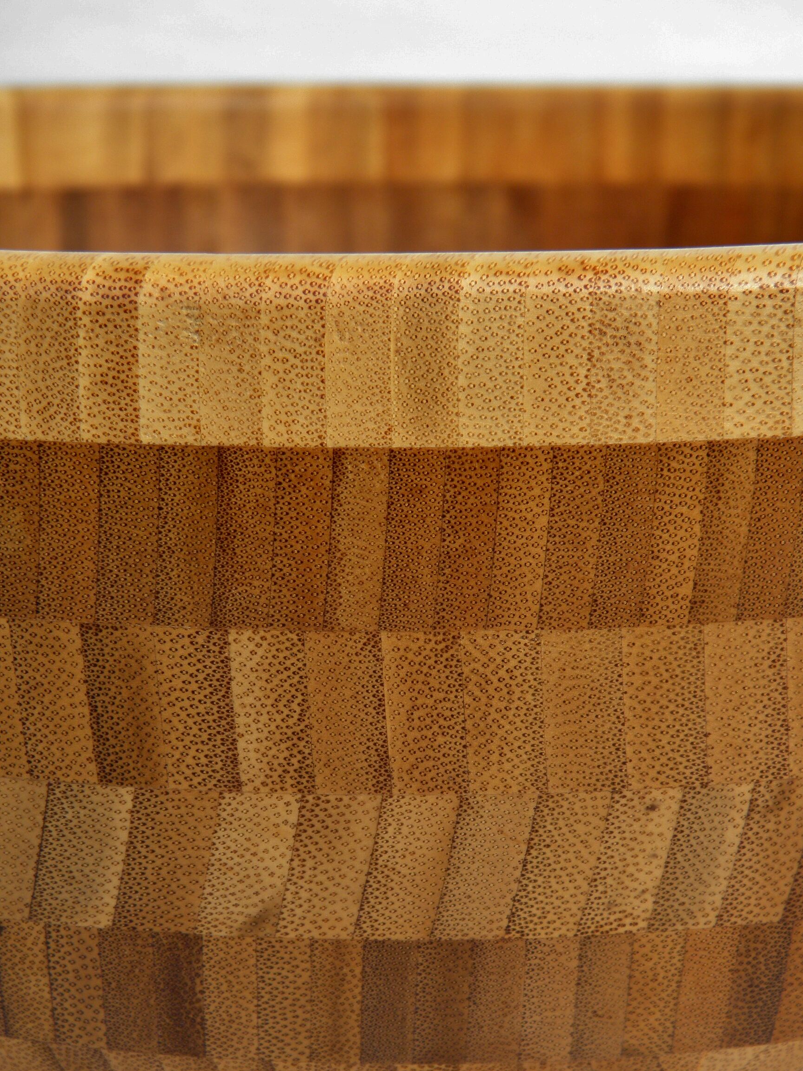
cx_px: 446
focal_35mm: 89
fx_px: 2752
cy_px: 593
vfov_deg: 22.0
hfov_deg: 16.6
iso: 100
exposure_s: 1/160
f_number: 4.4
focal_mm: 14.3
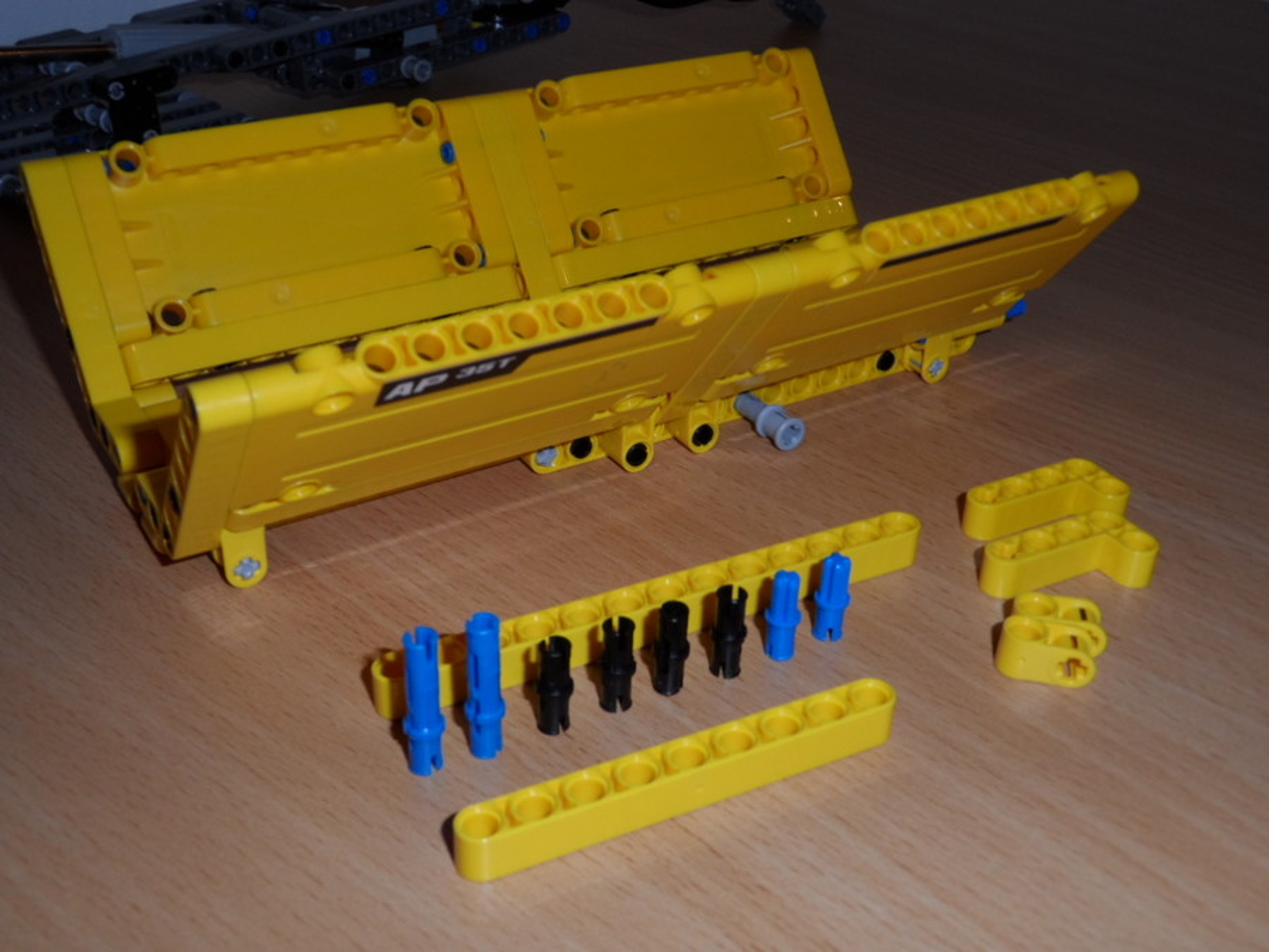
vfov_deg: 35.1
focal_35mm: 41
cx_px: 634
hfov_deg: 45.8
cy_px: 476
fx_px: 1503
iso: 100
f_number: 3.7
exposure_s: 1/45
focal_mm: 6.8
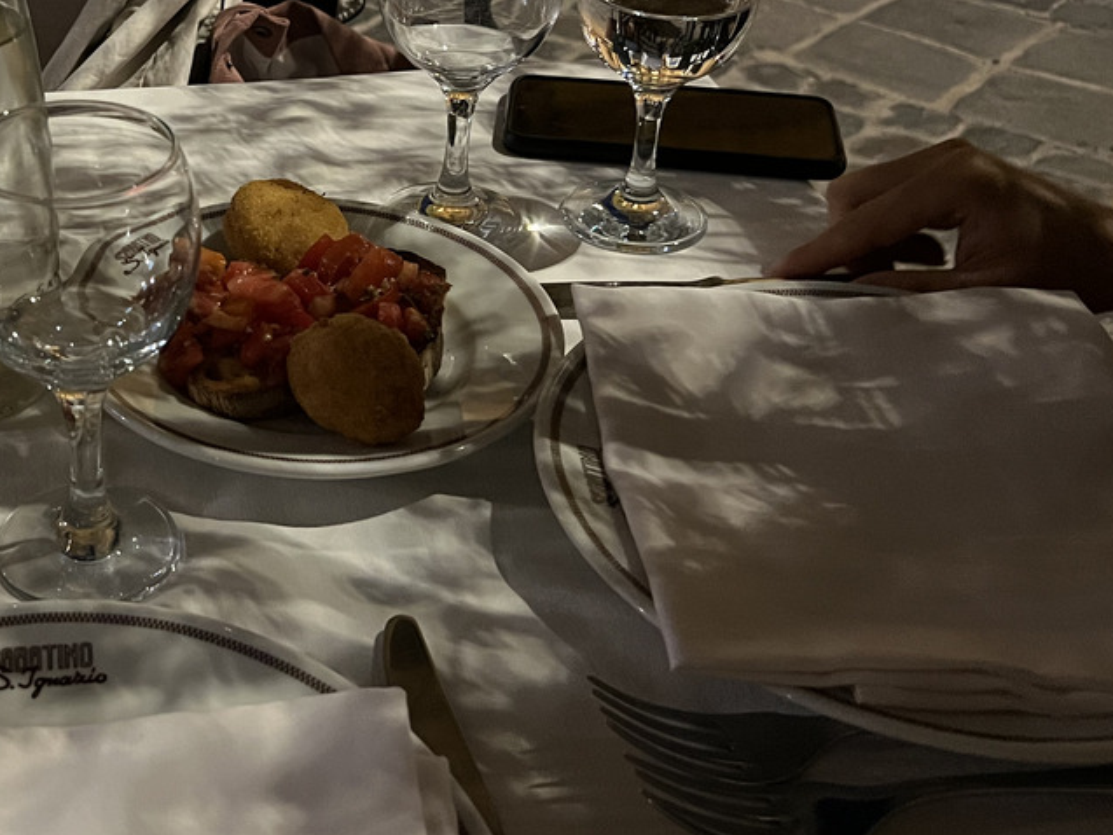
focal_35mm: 49
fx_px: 1576
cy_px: 199
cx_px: 133
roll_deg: +1.2
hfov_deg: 36.7
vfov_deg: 29.2
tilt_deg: -29.2
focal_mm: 5.7
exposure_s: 1/25
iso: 640
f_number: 1.5
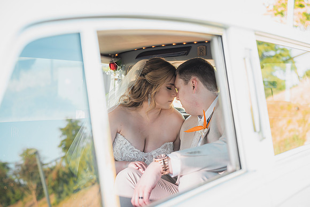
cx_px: 155
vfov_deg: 27.0
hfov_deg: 39.6
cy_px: 104
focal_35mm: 50
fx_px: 431
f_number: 2.5
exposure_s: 1/40
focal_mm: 50
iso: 125
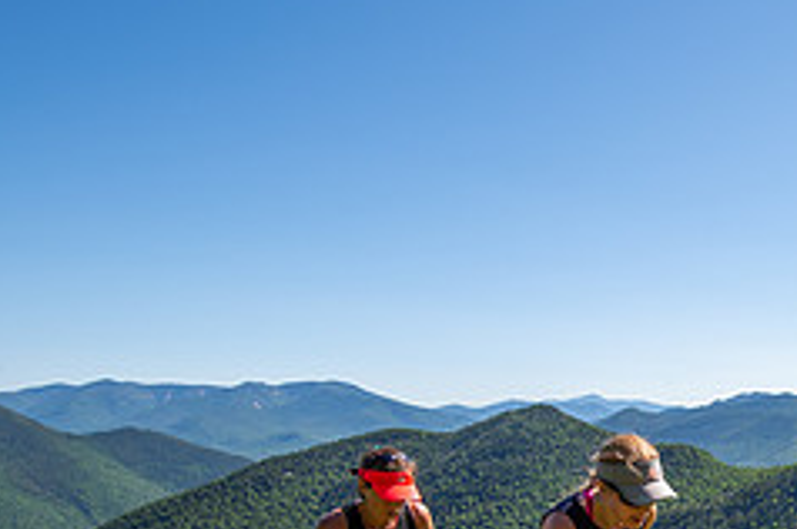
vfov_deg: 31.2
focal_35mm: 39
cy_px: 546
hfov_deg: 45.7
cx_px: 693
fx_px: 862
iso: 100
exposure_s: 1/640
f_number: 5
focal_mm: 16
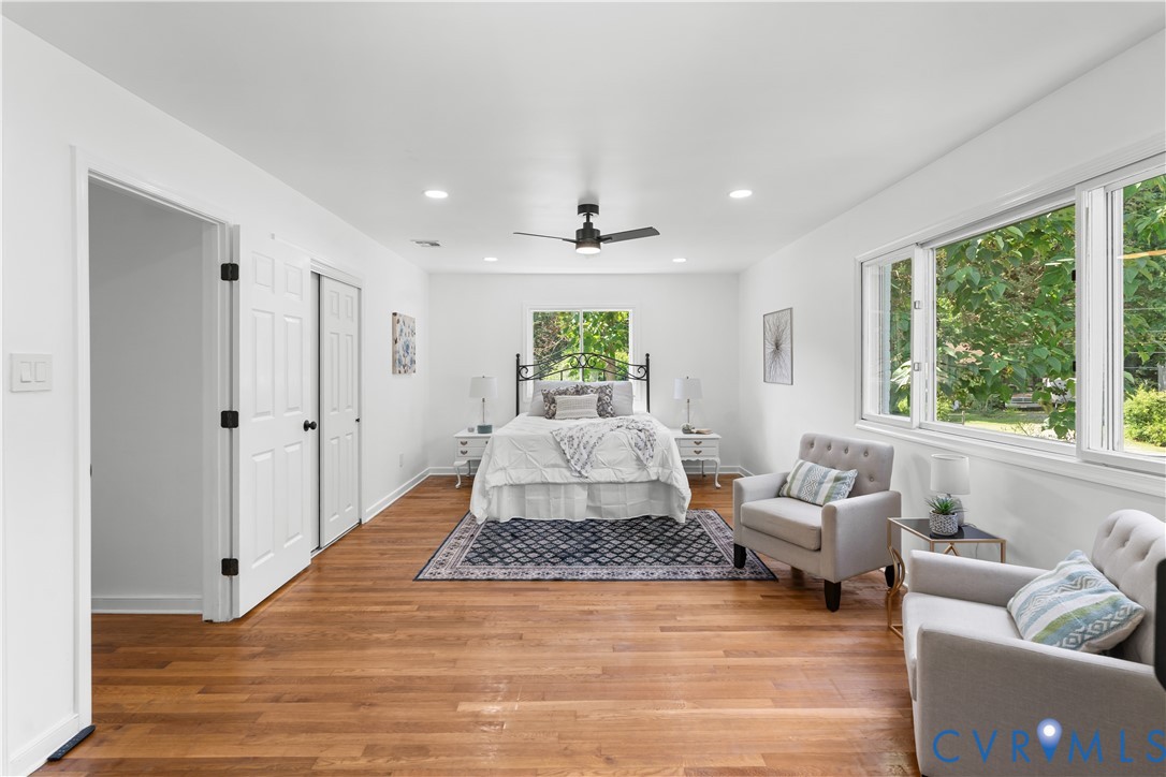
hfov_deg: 96.7
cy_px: 388
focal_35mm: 16
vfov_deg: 73.7
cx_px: 583
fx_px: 518
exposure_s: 1/13
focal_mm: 16
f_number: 8
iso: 200
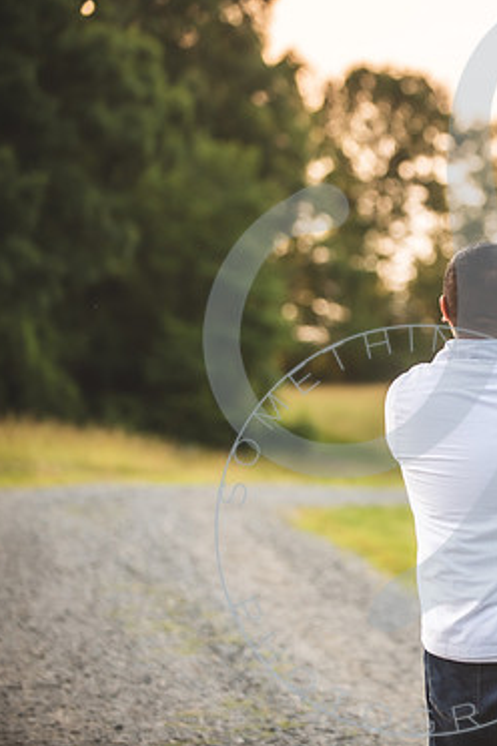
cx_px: 521
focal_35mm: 181
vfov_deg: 11.4
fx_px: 3748
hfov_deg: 7.5
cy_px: 362
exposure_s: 1/320
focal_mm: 116
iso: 200
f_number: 2.8
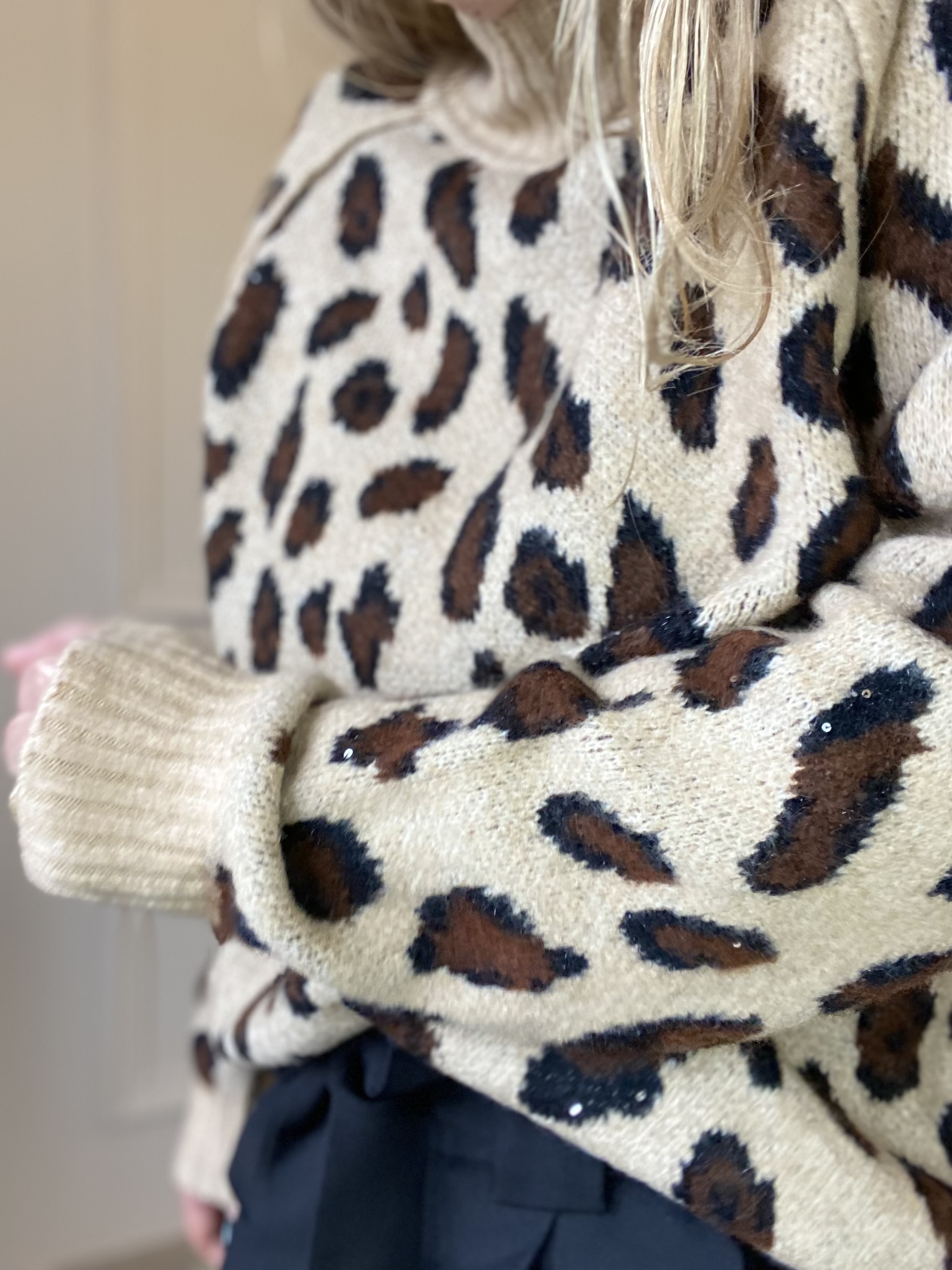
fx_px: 1100
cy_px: 635
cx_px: 476
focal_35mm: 30
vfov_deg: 60.0
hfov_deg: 46.8
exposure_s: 1/50
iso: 80
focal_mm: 2.71
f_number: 2.2
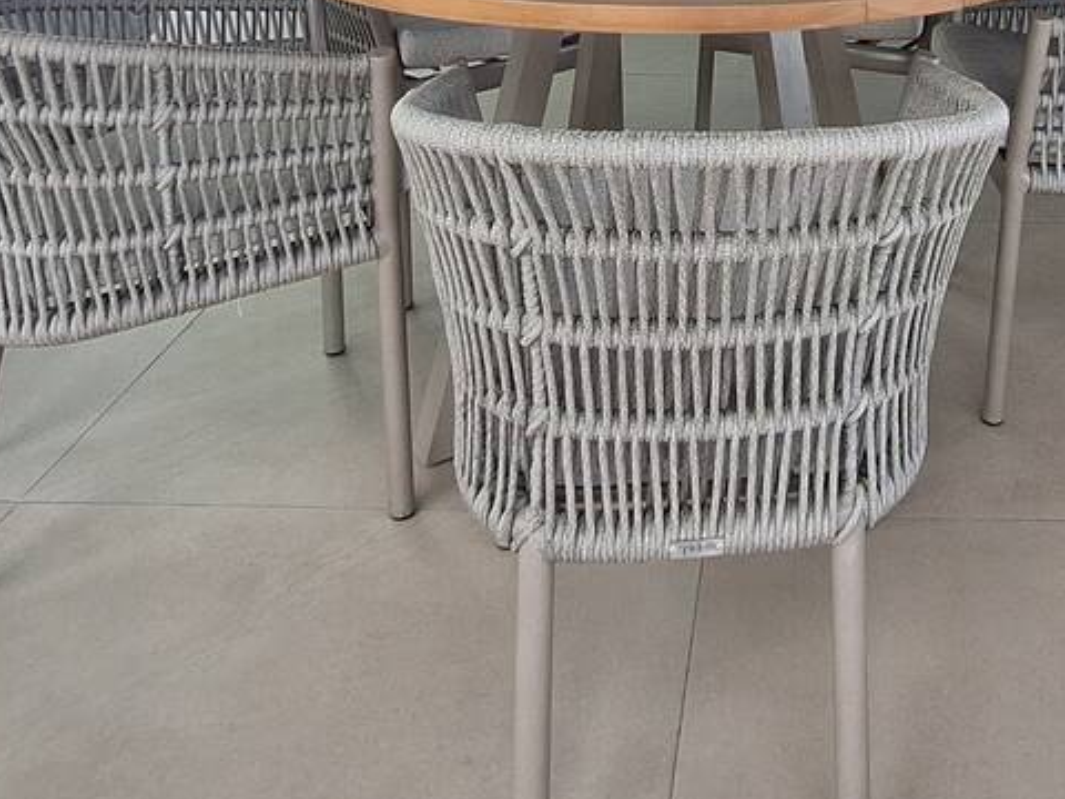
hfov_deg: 45.8
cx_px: 823
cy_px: -206
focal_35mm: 39
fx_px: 1200
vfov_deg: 30.2
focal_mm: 1.74
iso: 40
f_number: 2.2
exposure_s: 1/210
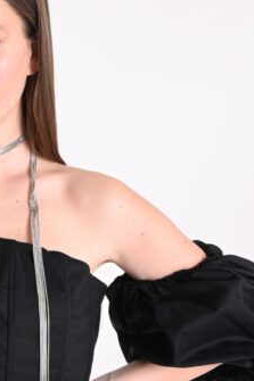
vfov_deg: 26.9
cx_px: -18
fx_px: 796
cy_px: 244
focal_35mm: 75
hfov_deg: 17.6
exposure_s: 1/125
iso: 125
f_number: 9
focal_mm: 33.5
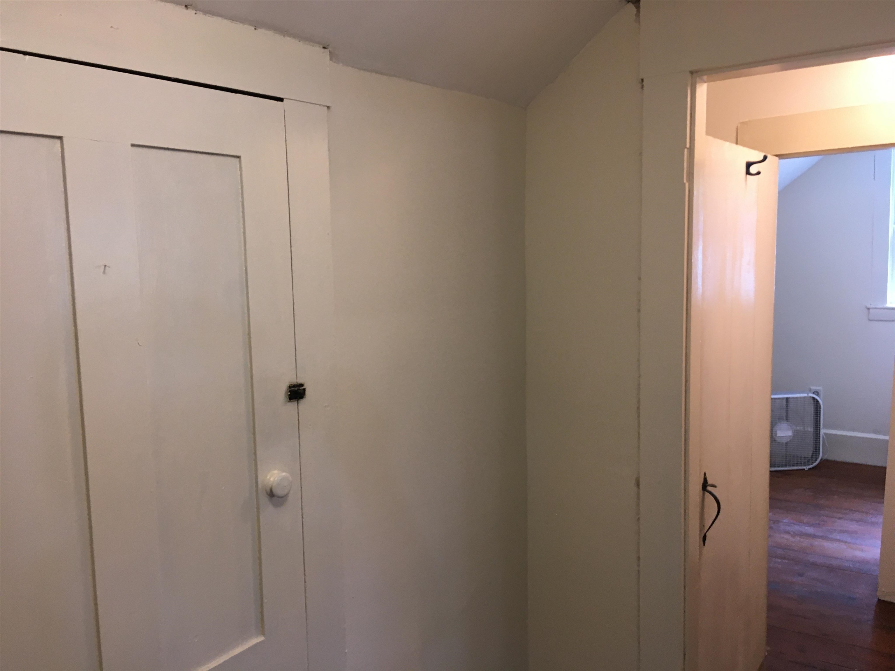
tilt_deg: -7.0
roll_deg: +0.0
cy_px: 336
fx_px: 750
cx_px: 448
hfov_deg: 61.7
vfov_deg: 48.2
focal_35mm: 29
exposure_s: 1/30
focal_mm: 4.15
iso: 80
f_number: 2.2
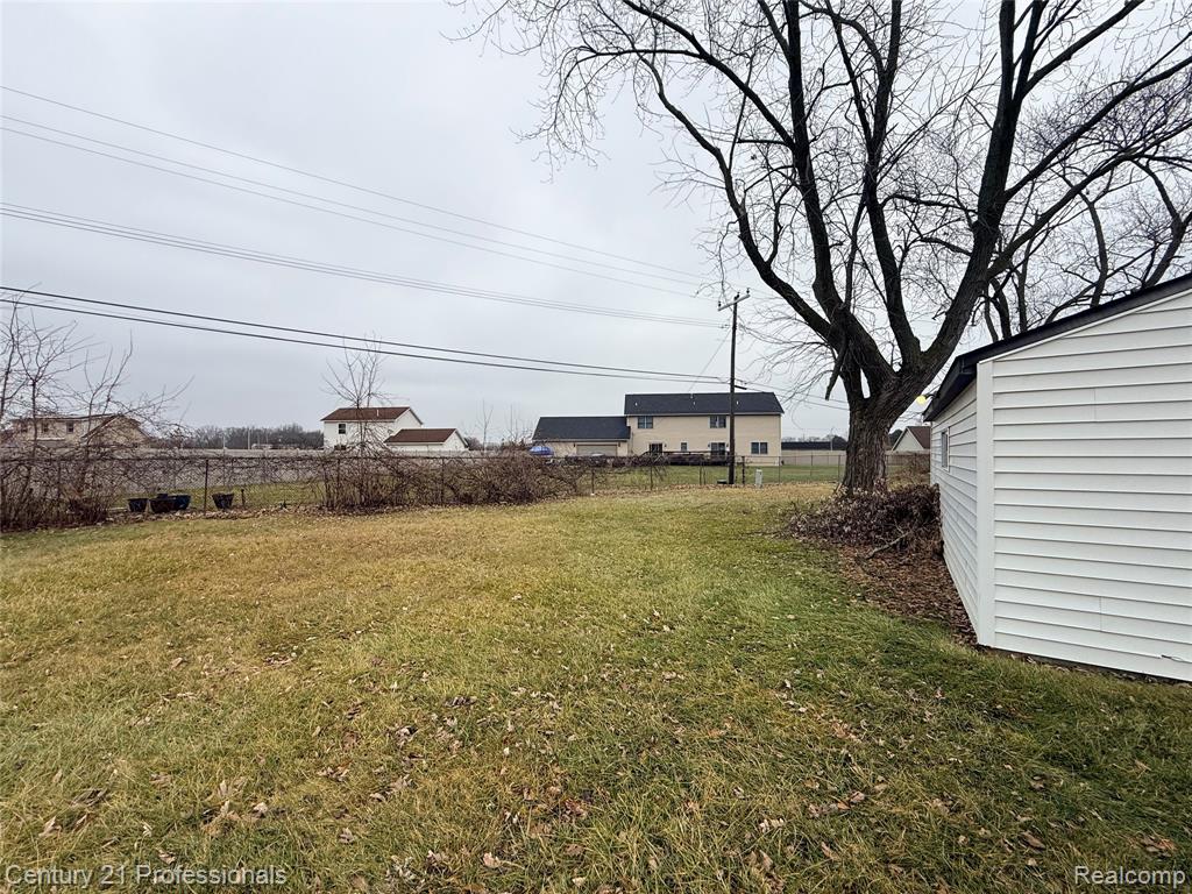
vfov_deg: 85.7
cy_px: 447
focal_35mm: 14
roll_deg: +0.5
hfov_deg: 102.1
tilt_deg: +1.9
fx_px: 482
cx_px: 596
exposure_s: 1/413
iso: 50
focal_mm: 2.22
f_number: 2.2
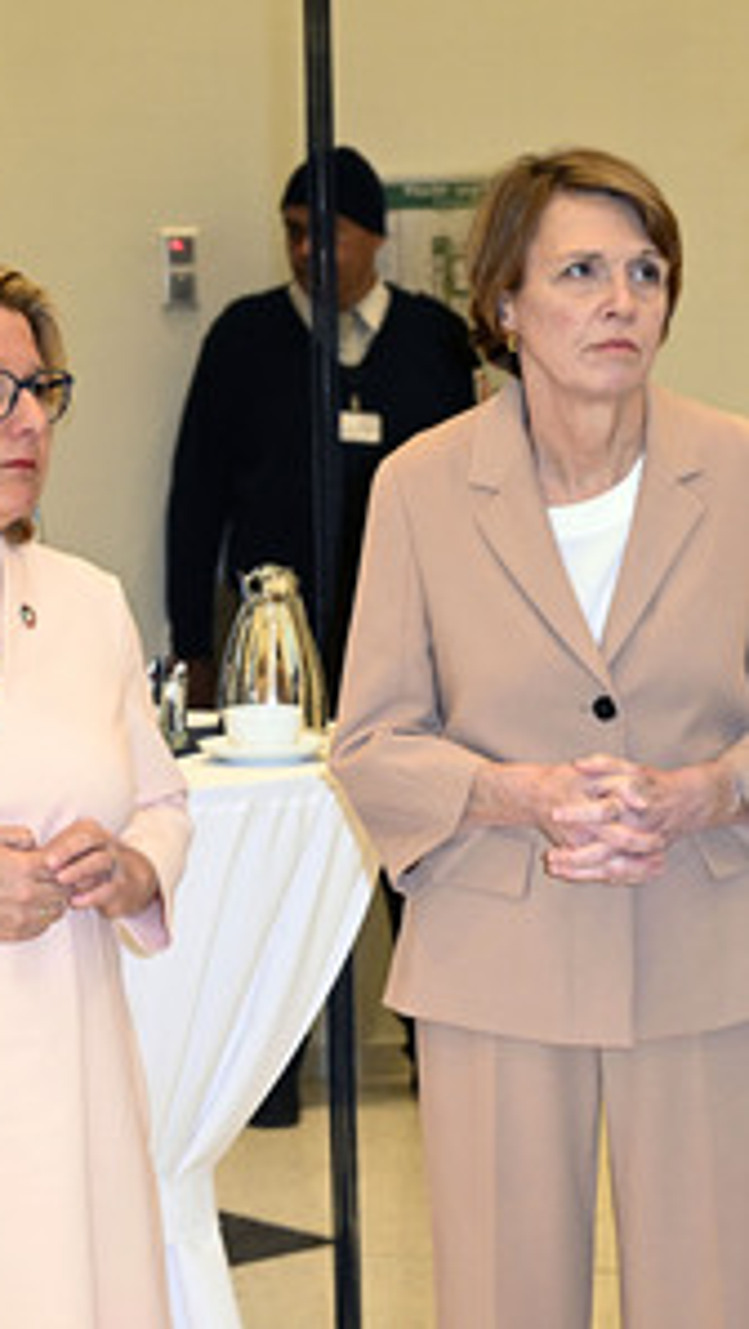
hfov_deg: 11.8
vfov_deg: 20.7
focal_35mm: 103
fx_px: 3631
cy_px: 664
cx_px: 332
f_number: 4.5
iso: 2000
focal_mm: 65
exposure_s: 1/100
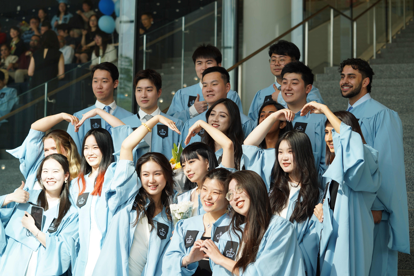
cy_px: 138
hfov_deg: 28.8
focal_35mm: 70
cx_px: 207
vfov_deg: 19.5
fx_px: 805
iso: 100
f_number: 3.5
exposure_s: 1/160
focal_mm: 70
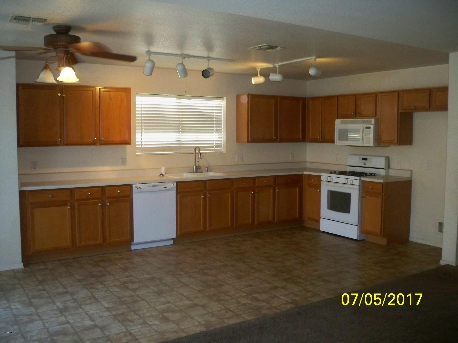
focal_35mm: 35
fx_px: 463
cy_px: 172
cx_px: 229
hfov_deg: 52.6
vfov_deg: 40.7
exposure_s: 1/60
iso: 400
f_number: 3.1
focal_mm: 6.3
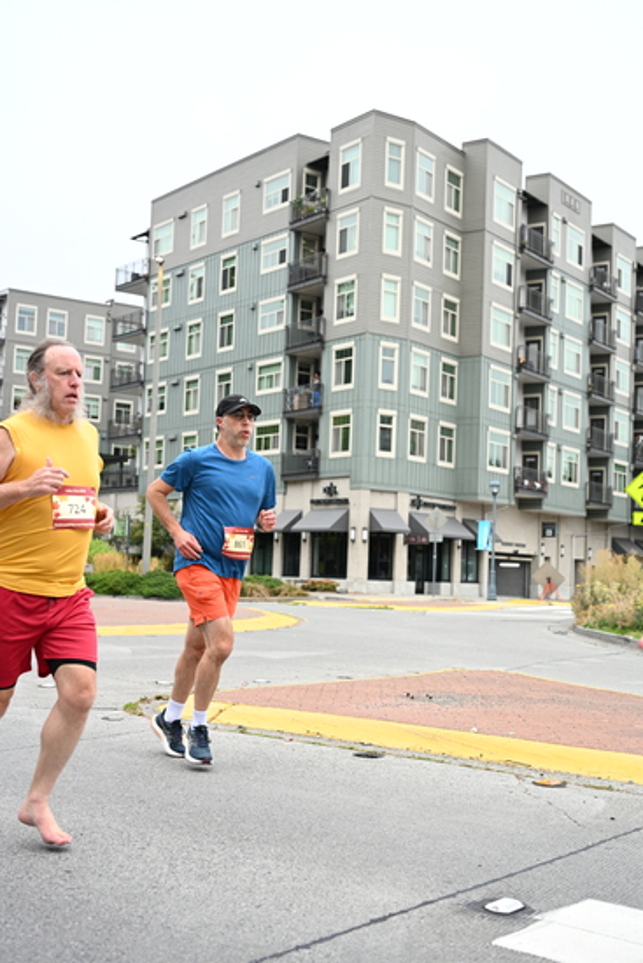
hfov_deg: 29.9
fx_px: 1205
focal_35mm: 45
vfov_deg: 43.6
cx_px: 322
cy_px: 482
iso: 1600
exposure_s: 1/800
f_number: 4
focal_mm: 45
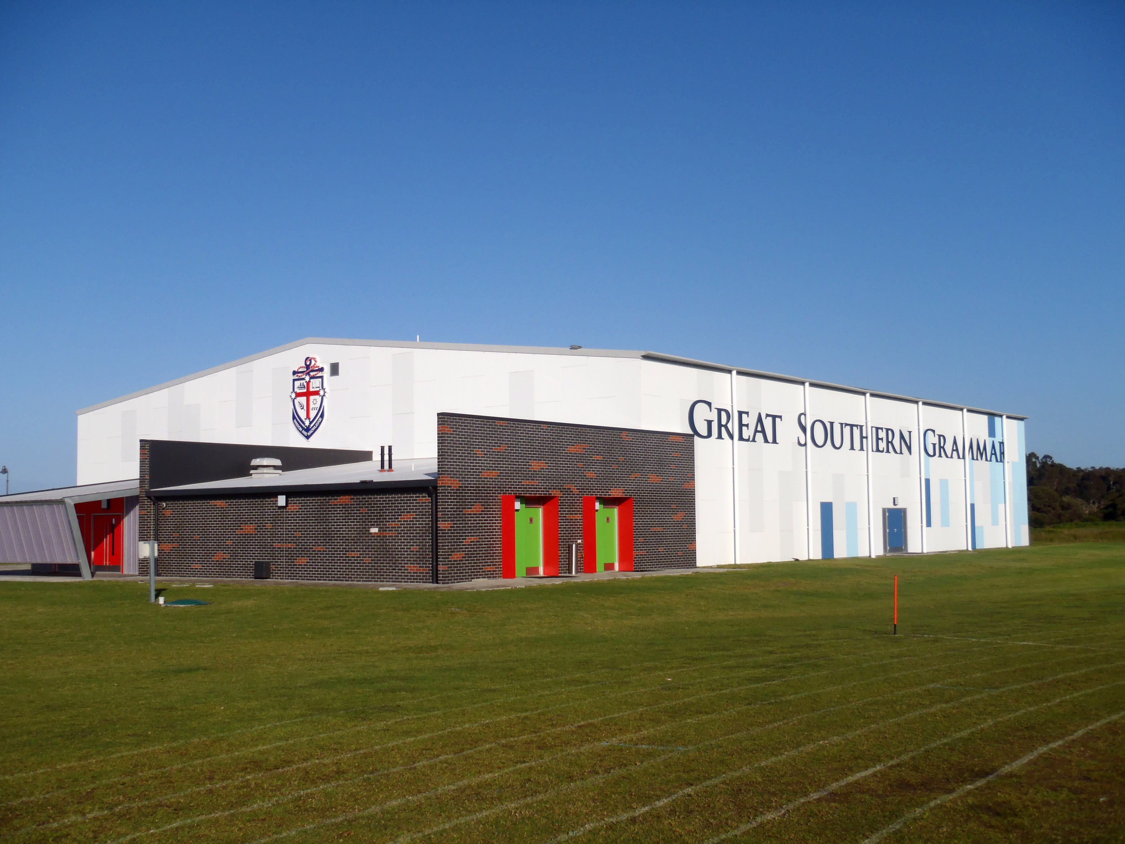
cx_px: 562
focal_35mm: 40
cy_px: 422
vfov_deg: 36.0
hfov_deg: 46.8
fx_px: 1300
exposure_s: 1/125
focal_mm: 7.28
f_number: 13
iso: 80
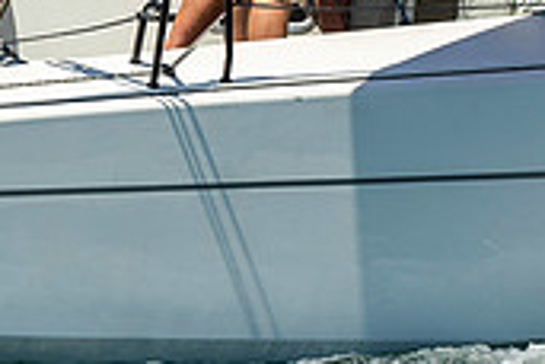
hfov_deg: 4.6
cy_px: -144
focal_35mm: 442
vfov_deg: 3.1
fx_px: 6691
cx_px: -153
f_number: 5
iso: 320
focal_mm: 130
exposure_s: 1/3200
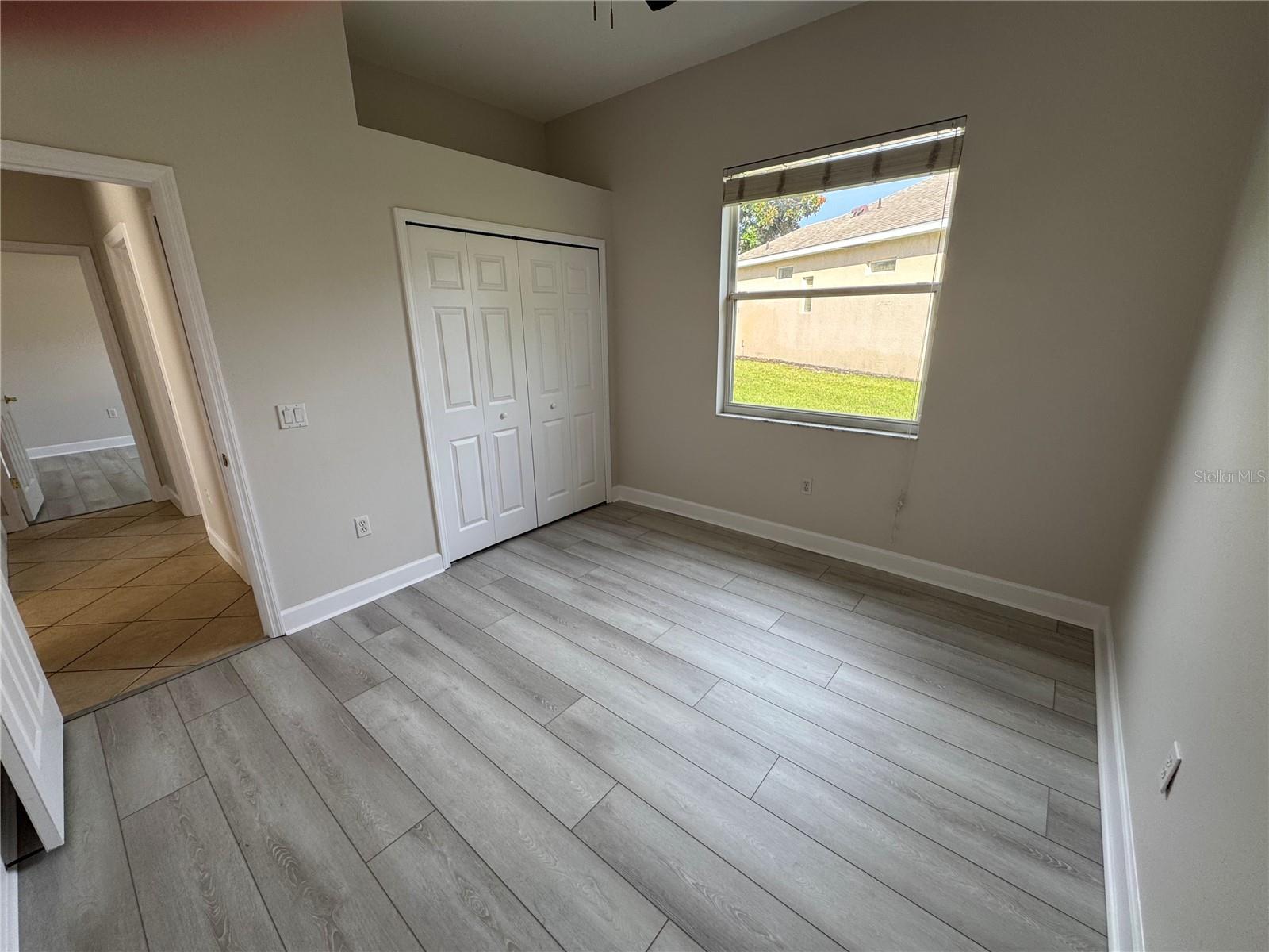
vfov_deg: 85.7
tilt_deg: -18.3
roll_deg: +1.1
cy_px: 476
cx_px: 634
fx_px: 513
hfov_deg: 102.1
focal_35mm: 14
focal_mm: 2.22
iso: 40
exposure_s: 1/116
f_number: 2.2
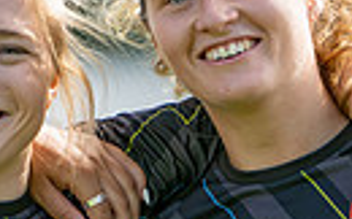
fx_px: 13687
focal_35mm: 1428
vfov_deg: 0.9
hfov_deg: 1.5
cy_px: 327
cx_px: 31
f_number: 4
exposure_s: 1/2000
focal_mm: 300
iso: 400
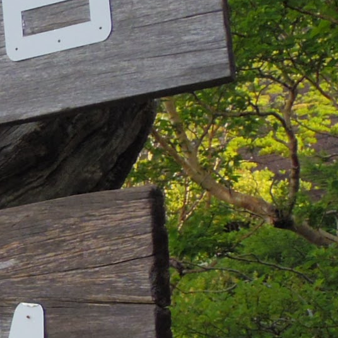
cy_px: 323
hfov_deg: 11.3
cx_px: -424
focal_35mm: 133
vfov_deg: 13.0
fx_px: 1469
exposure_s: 1/500
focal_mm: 5.5
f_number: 4
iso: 200
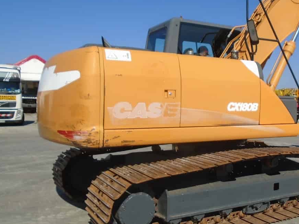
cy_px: 114
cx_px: 218
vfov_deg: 36.0
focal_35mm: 40
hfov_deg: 45.4
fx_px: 346
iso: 100
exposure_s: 1/320
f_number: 8
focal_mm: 4.6
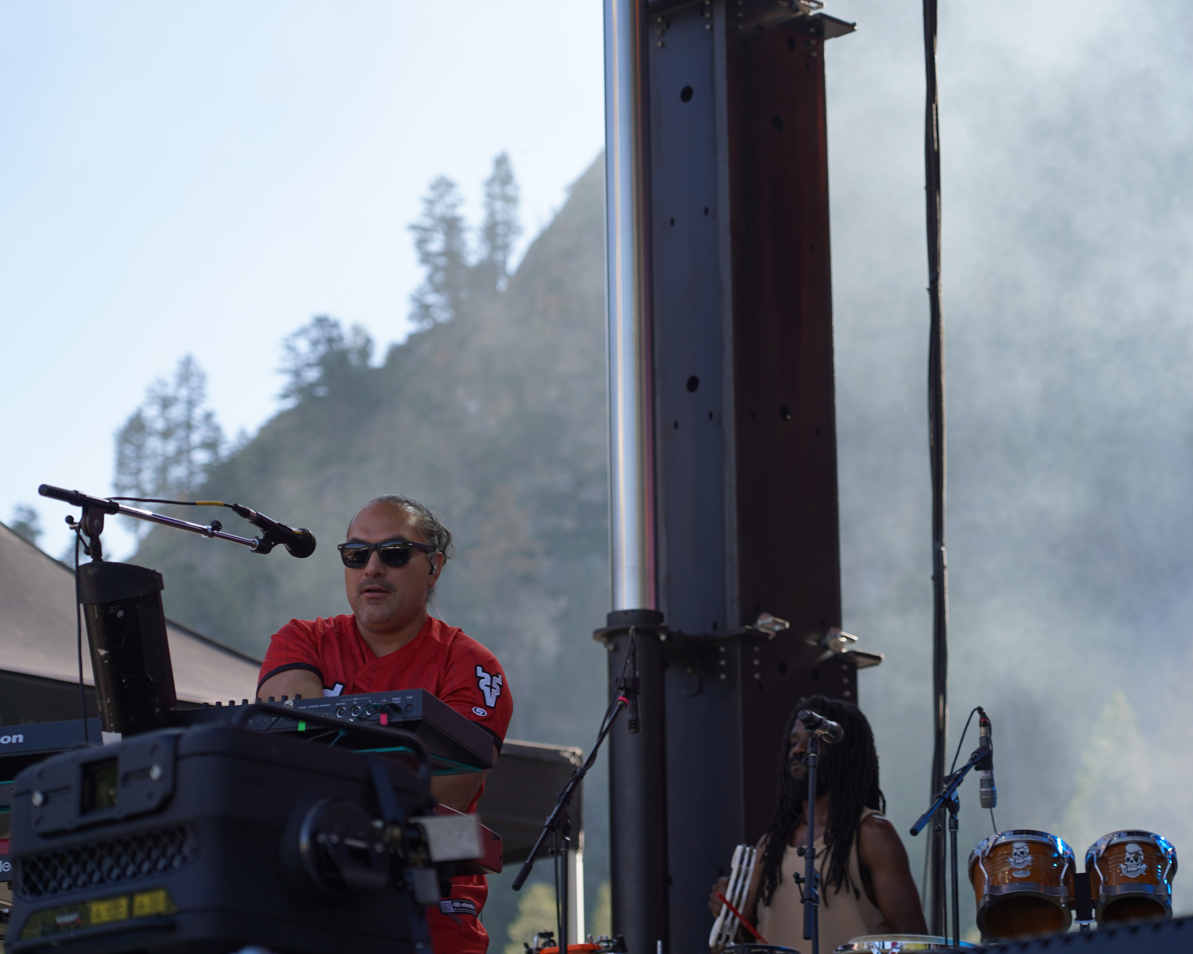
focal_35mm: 109
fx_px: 3849
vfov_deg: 14.1
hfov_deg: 17.6
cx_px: 636
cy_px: 477
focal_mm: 96
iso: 100
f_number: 4.5
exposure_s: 1/250
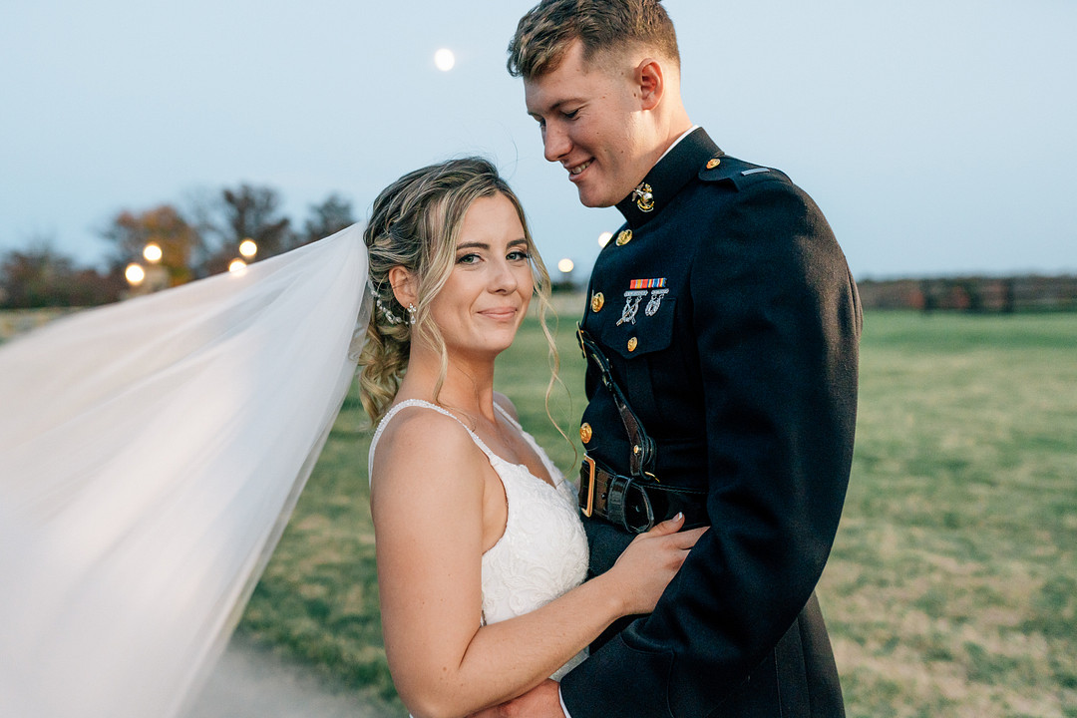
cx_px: 535
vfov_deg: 37.4
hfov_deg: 53.8
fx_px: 1061
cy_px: 359
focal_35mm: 35
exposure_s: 1/500
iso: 1250
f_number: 2.2
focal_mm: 35
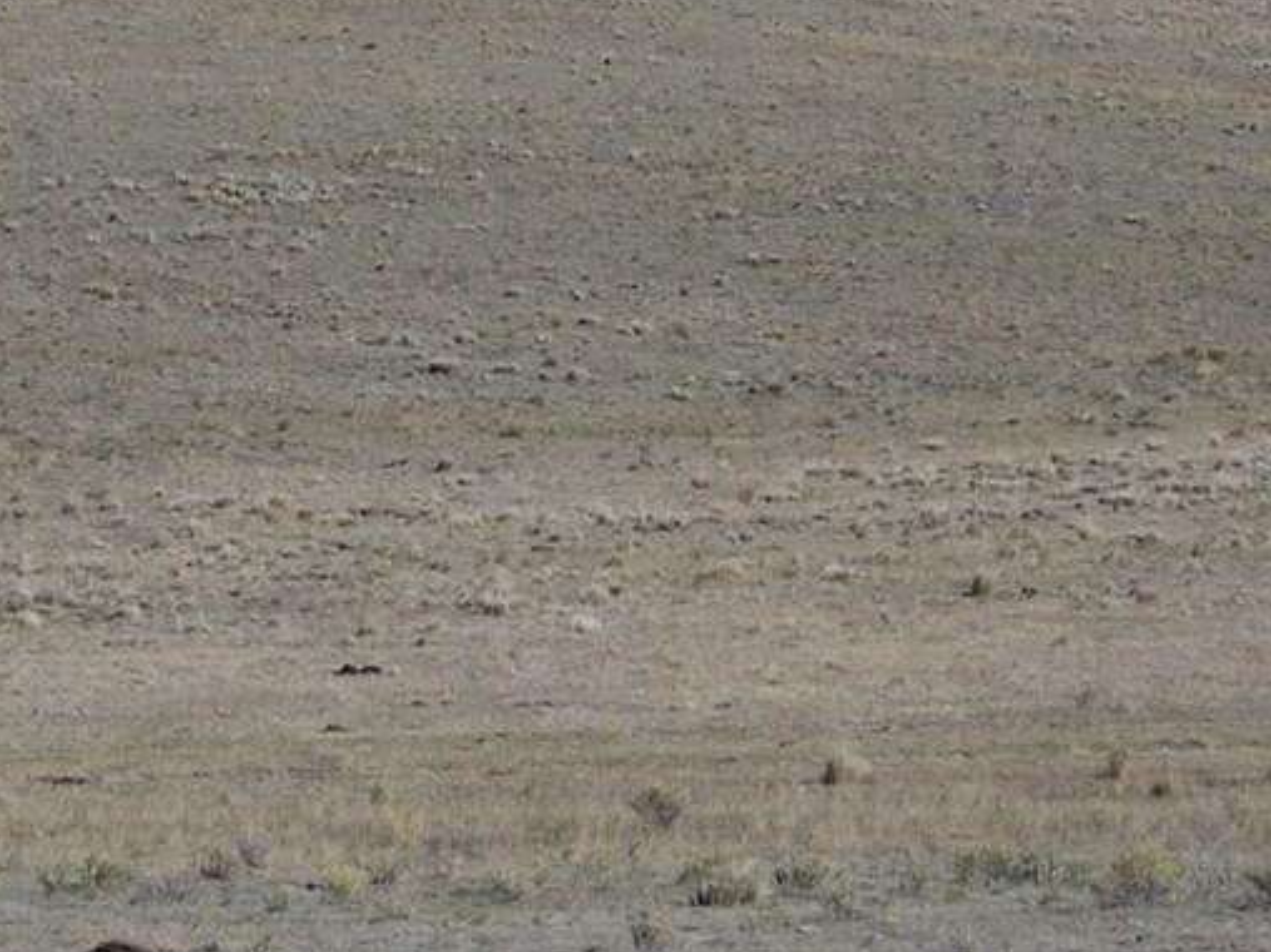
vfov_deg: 5.0
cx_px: 712
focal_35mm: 299
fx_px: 10976
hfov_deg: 6.6
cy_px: 223
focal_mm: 24
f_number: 4.5
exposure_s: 1/640
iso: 64
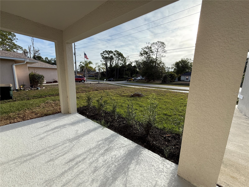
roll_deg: -1.3
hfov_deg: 102.1
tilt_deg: -9.5
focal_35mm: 14
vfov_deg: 85.7
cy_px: 94
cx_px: 124
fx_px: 101
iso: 64
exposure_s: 1/1145
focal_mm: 2.22
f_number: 2.2
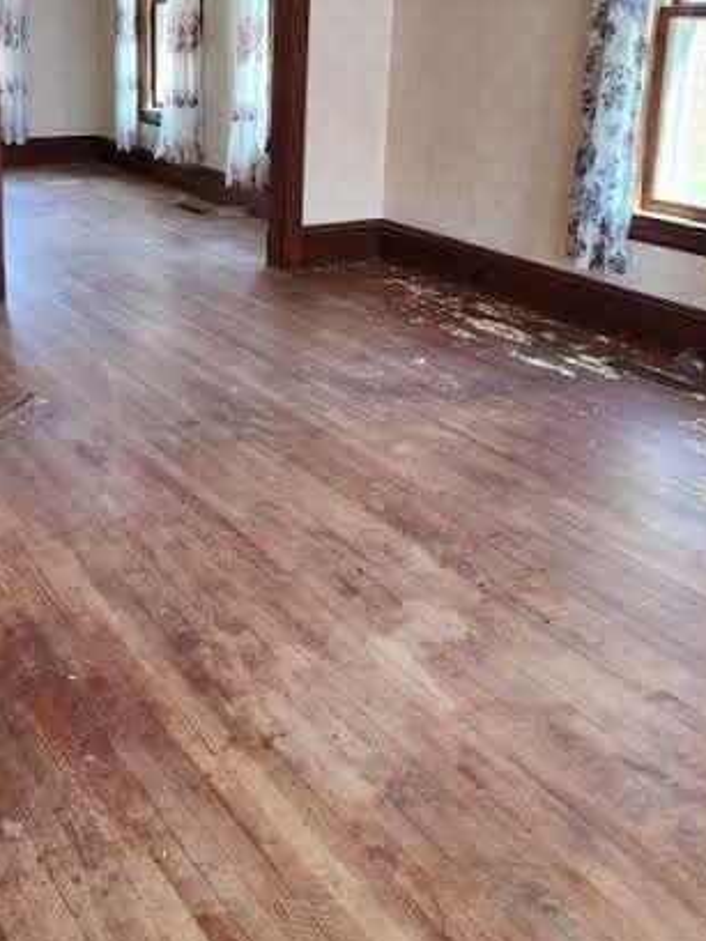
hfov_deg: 31.6
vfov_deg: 41.1
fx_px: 1223
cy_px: 255
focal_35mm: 45
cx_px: 172
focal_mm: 6.4
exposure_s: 1/120
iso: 200
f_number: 1.8
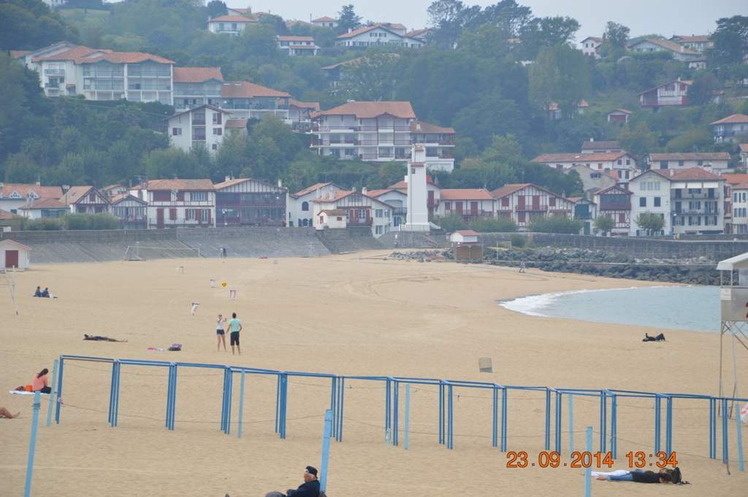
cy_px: 248
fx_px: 3270
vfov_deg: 8.7
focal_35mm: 158
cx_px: 374
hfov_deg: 13.1
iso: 100
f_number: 8
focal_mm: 105
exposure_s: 1/250
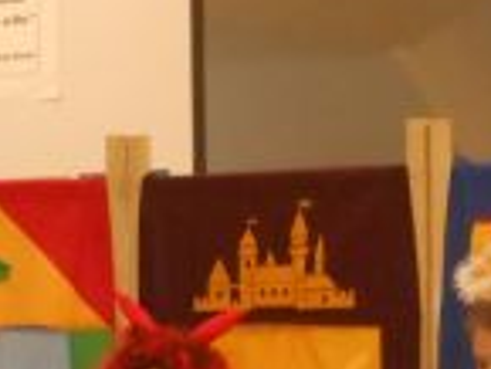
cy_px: 670
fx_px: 3166
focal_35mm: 223
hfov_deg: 8.9
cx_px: 196
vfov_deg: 6.5
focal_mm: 9.6
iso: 640
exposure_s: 1/30
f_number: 4.9
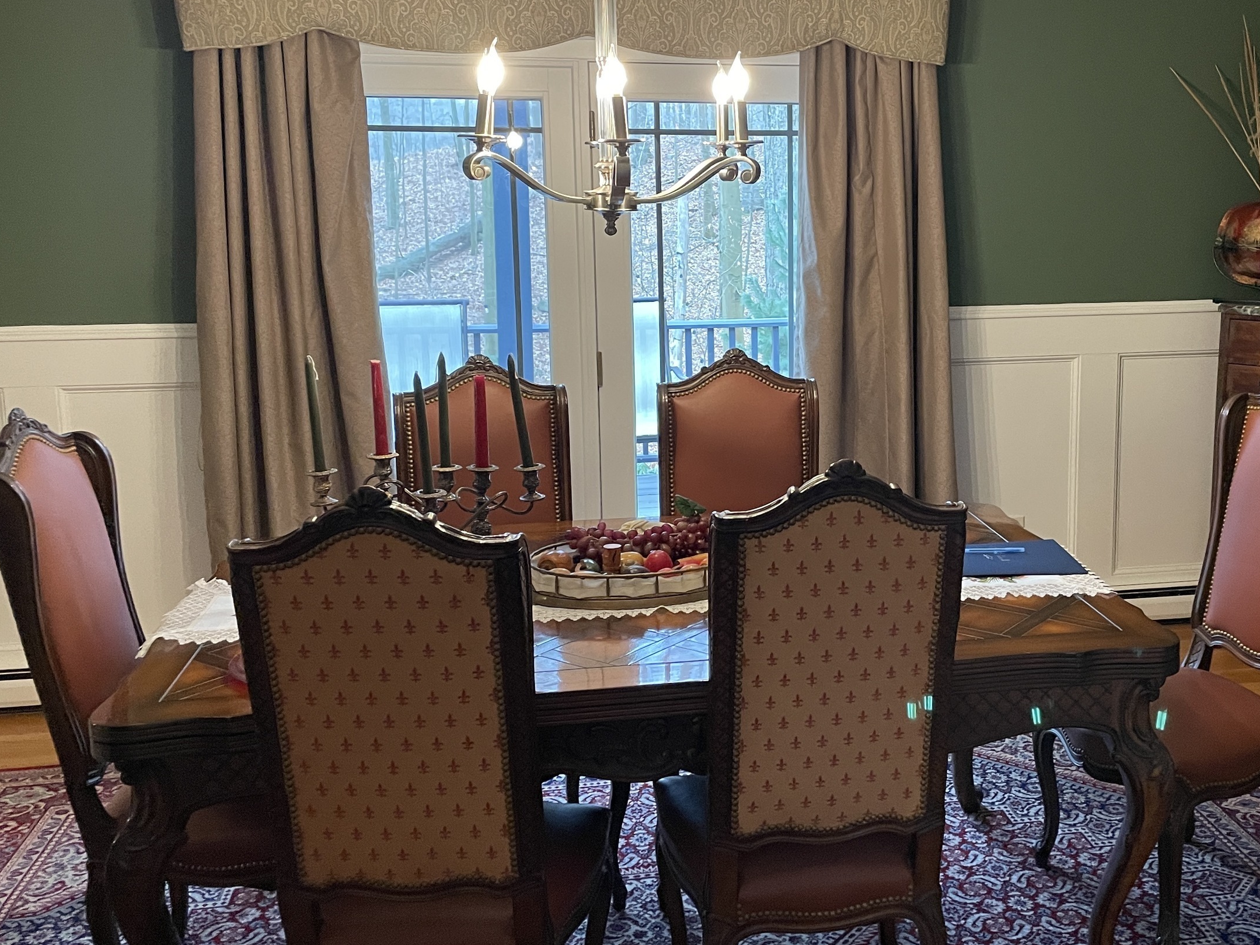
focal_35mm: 37
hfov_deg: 49.3
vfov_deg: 38.5
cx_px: 833
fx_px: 1347
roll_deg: +1.3
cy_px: 379
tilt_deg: -10.5
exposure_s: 1/60
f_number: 1.6
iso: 320
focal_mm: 4.2
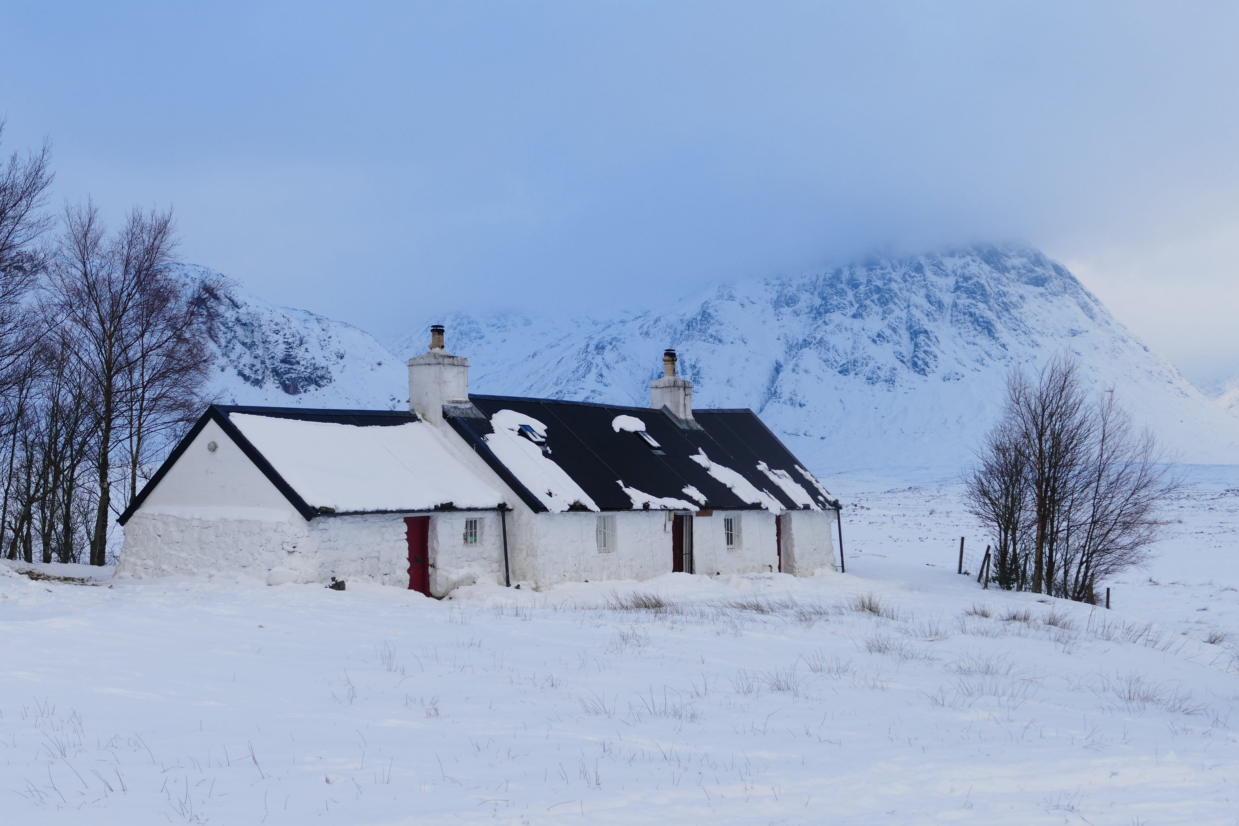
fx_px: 1790
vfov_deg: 26.0
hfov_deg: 38.2
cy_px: 413
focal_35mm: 52
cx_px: 620
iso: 125
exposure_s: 1/640
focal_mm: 19.11
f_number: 3.4
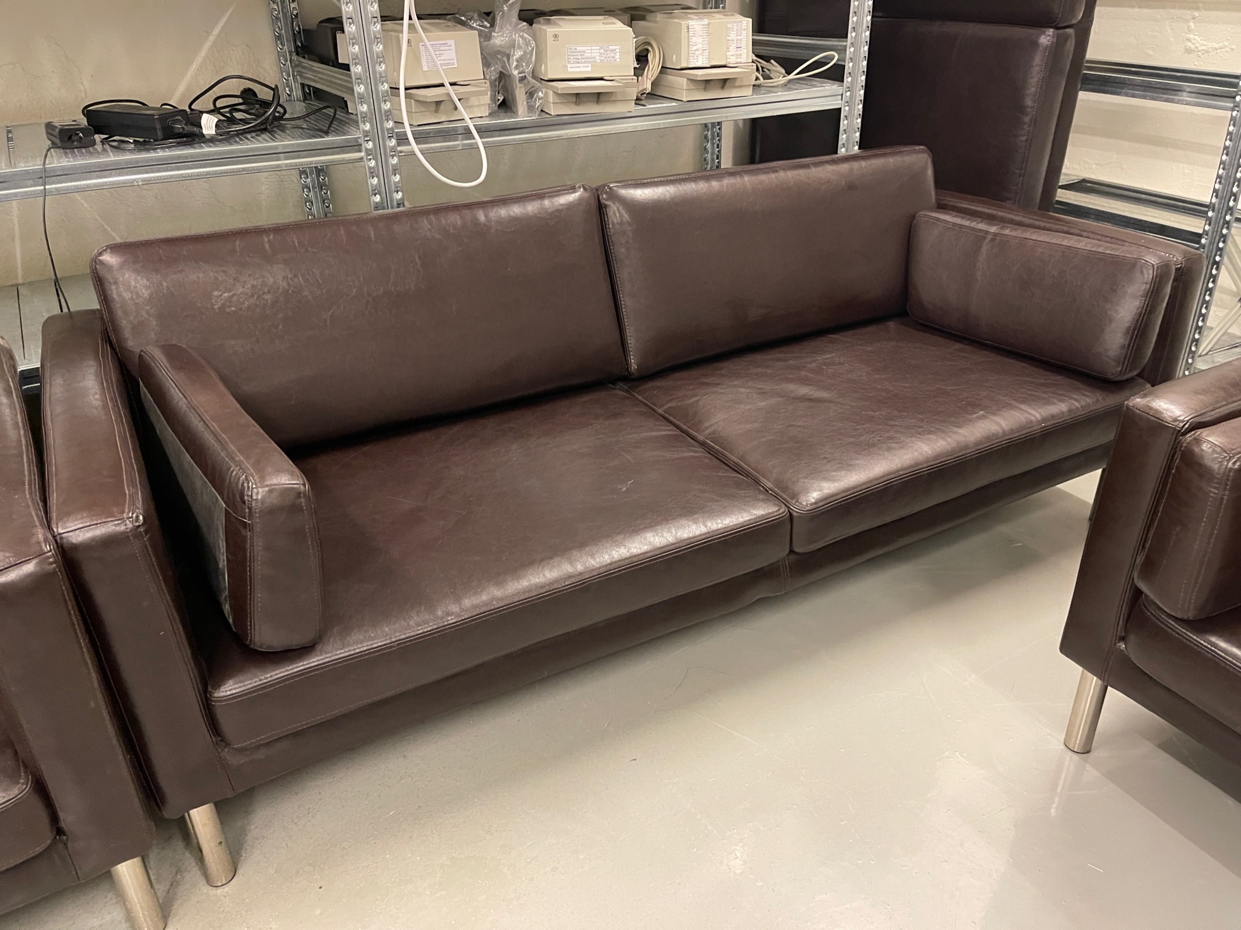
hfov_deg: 67.3
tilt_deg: -26.9
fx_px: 932
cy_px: 465
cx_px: 620
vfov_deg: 53.0
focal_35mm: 26
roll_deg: -1.8
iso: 500
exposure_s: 1/33
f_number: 1.6
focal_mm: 5.1
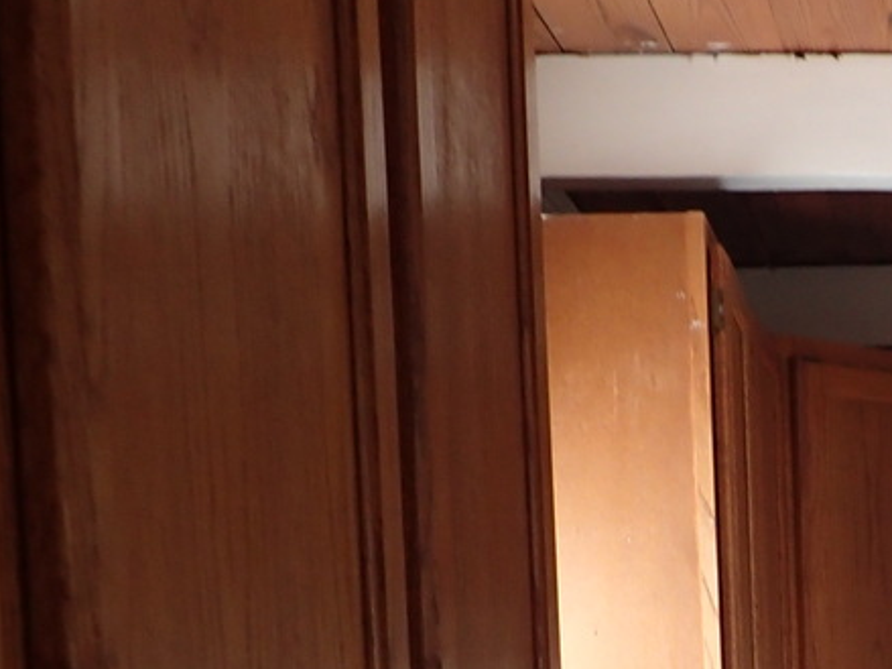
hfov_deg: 22.3
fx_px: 2112
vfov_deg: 16.9
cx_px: 1020
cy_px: 893
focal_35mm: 82
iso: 160
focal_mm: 4.5
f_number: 2
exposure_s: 1/60
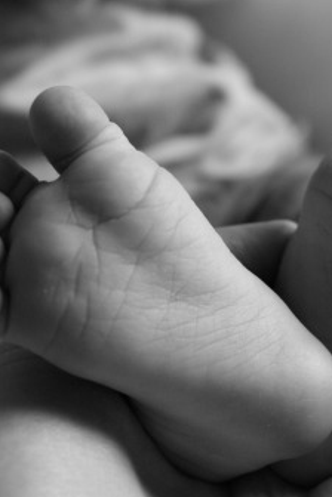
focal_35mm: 103
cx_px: 307
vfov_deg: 19.9
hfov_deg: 13.2
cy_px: 251
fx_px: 1421
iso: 400
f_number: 5.6
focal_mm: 45
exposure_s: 1/20
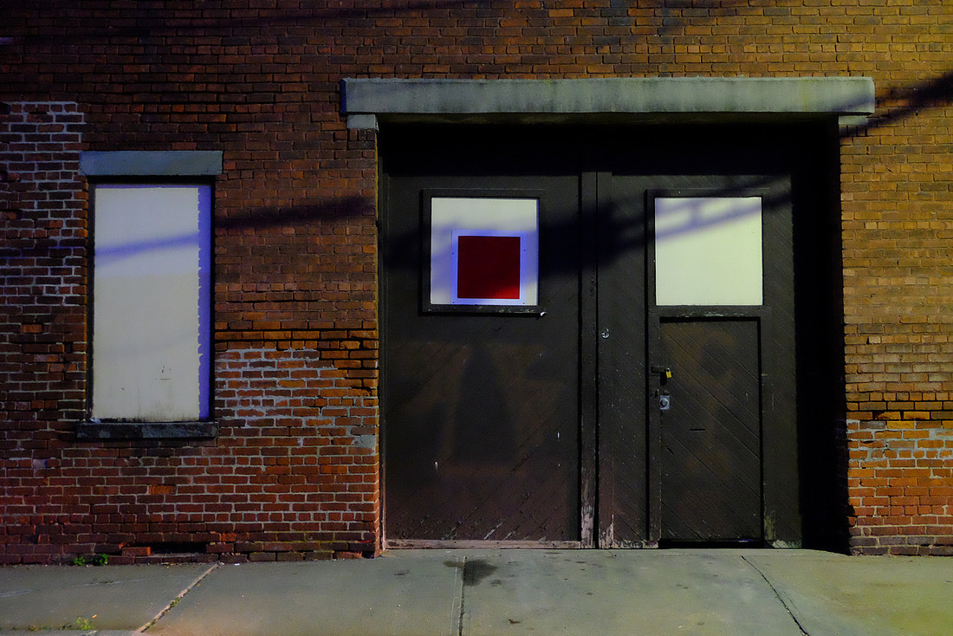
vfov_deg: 29.9
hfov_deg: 43.6
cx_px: 476
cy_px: 318
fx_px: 1191
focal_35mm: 45
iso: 6400
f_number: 3.6
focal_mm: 30.2
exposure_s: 1/18
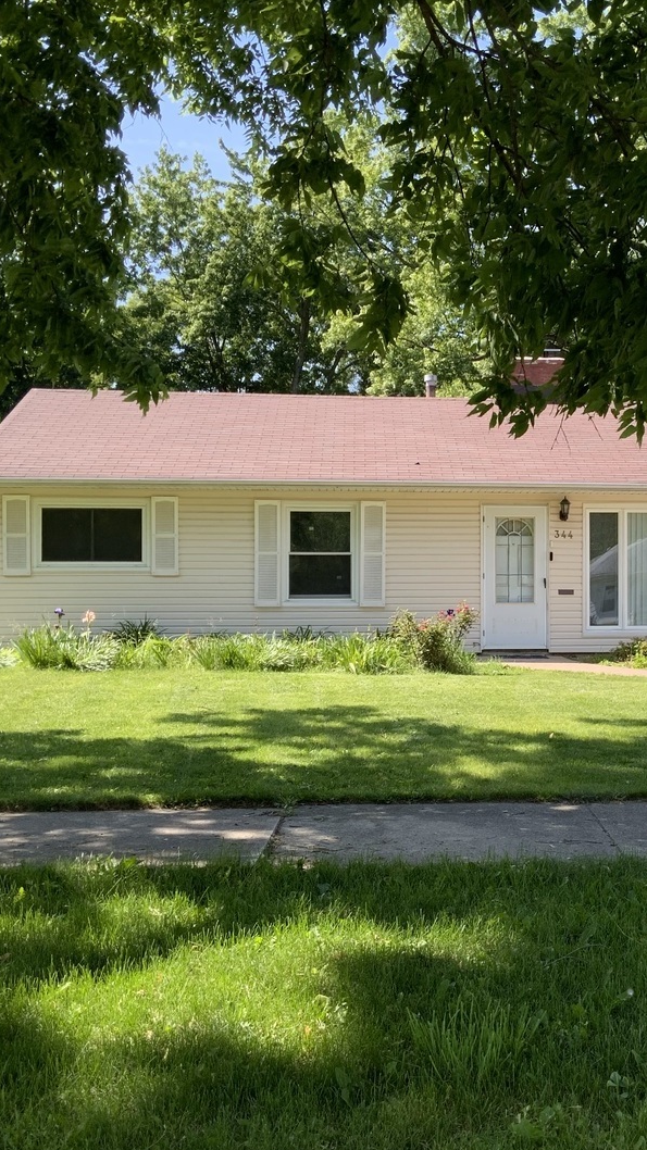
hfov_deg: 27.2
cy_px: 586
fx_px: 1312
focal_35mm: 43
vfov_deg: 47.4
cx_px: 503
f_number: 1.8
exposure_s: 1/500
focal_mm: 3
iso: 16
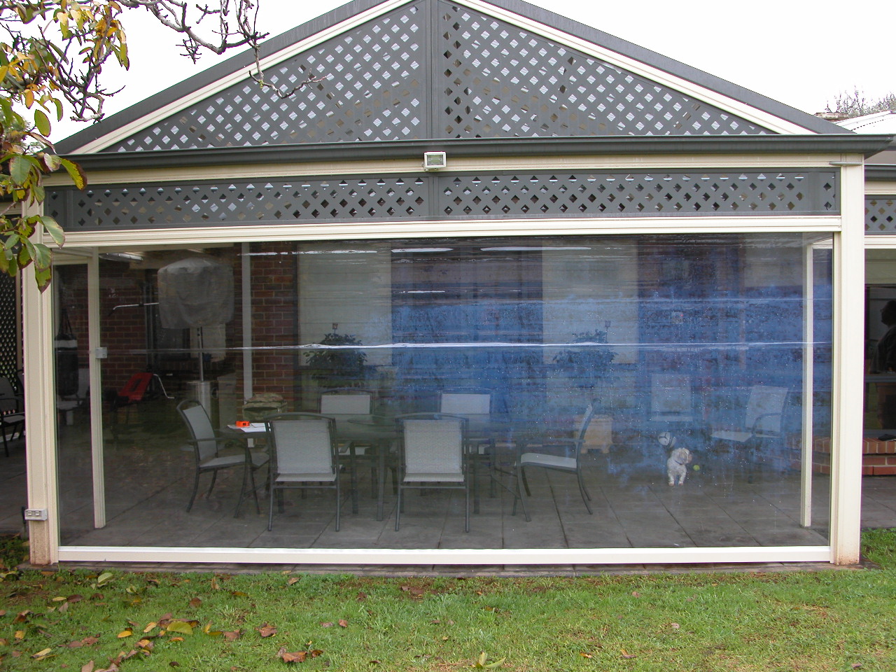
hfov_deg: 52.6
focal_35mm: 35
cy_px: 336
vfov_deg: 40.7
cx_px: 448
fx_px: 906
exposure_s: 1/70.1
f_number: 3.2
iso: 100
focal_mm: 8.9
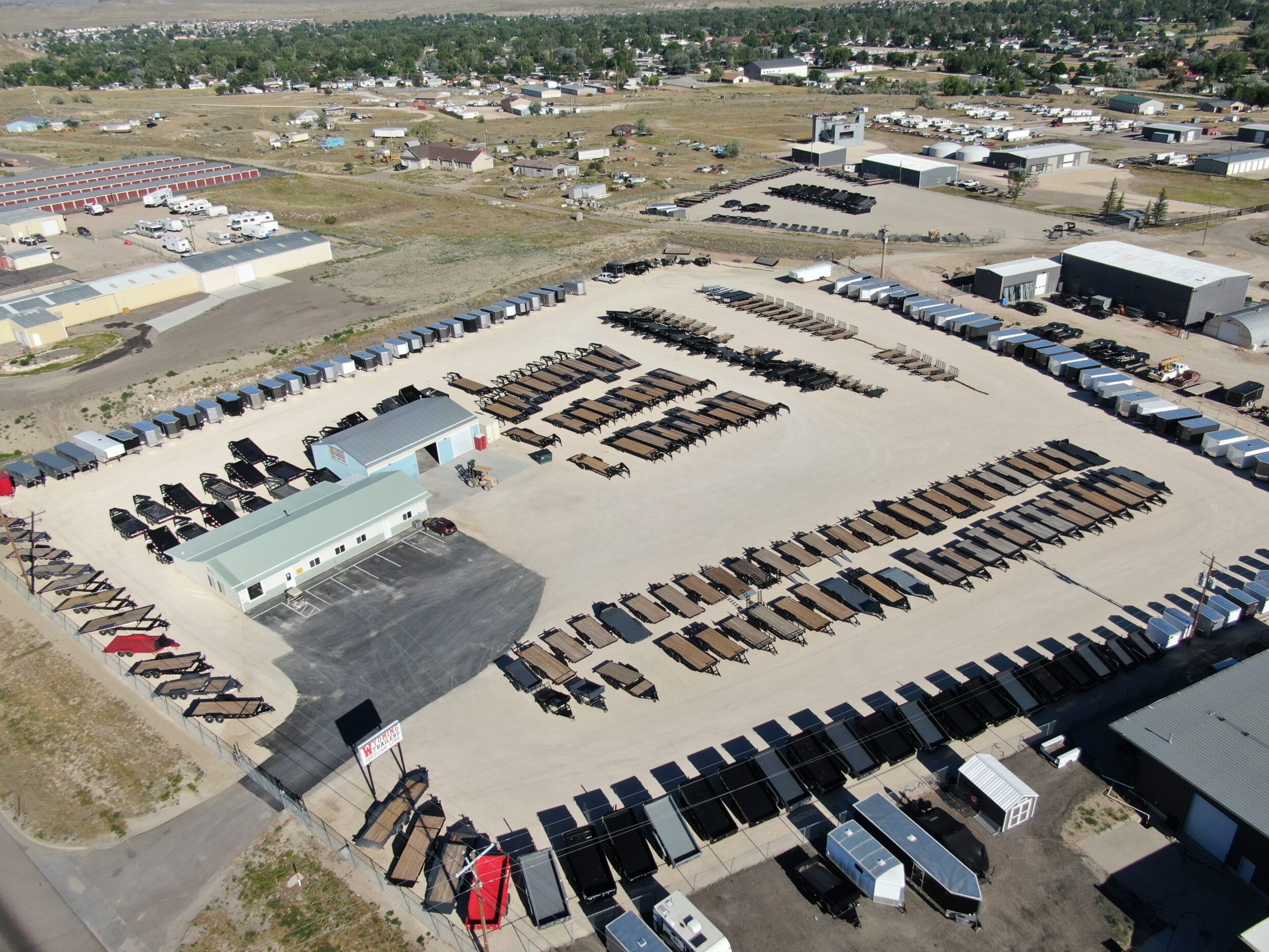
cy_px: 492
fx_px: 916
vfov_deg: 54.9
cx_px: 660
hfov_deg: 69.4
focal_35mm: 25
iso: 100
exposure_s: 1/1600
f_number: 2.8
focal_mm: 4.39
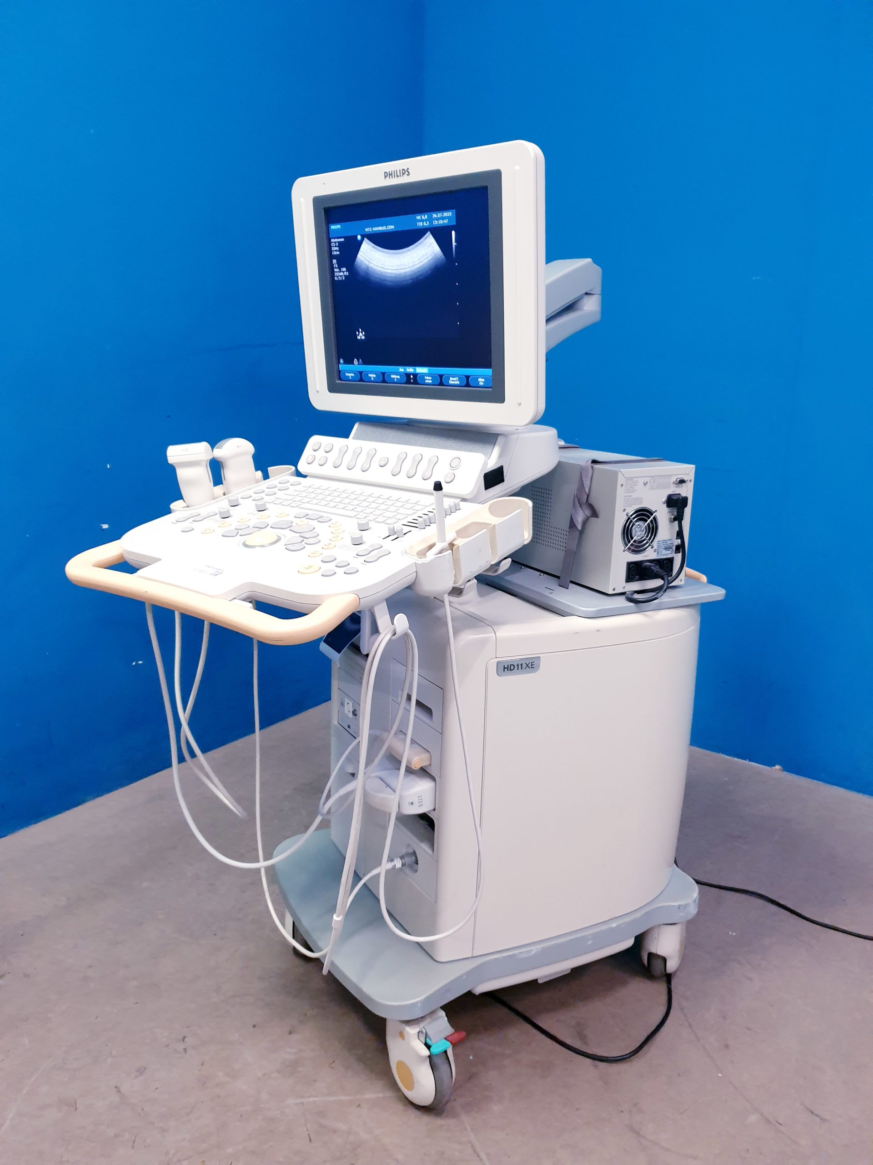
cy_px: 582
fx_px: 874
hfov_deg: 53.1
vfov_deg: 67.3
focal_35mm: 26
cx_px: 436
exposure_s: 1/50
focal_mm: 4.3
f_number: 1.5
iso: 250
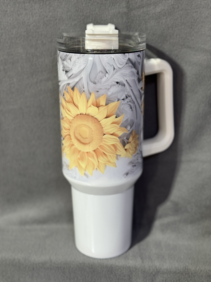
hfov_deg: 30.3
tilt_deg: -19.5
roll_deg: +1.6
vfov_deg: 39.7
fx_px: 390
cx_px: 106
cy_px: 141
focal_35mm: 48
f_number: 1.78
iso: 125
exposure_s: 1/60
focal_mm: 6.76
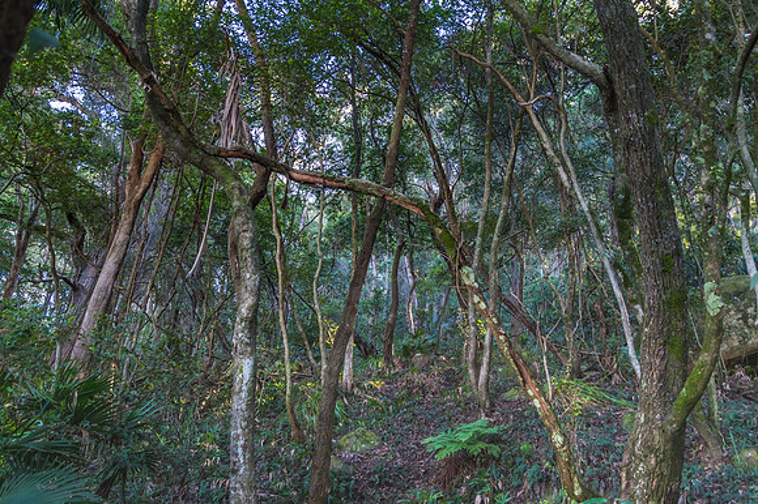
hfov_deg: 67.4
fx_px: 568
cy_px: 252
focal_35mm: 27
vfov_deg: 47.9
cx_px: 379
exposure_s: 1/30
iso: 400
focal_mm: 18
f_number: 5
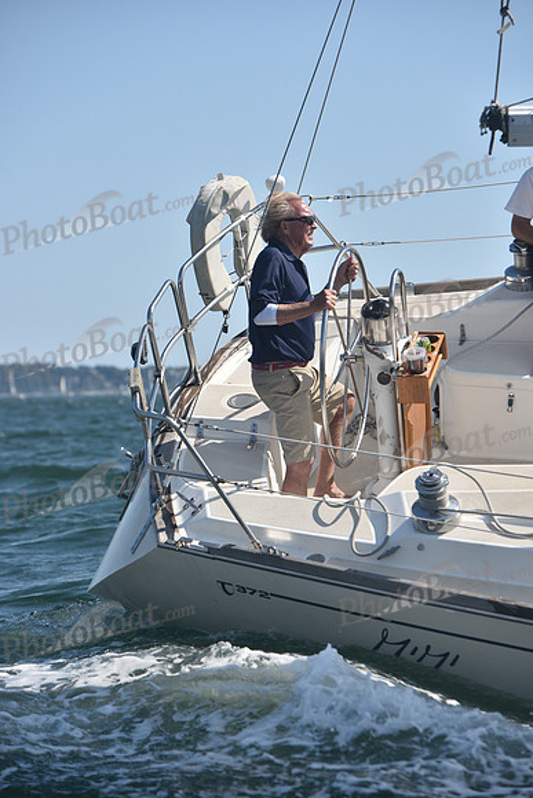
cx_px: 266
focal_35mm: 130
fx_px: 2885
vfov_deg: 15.8
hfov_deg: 10.6
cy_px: 399
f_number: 5.6
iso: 250
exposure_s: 1/1000
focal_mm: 130
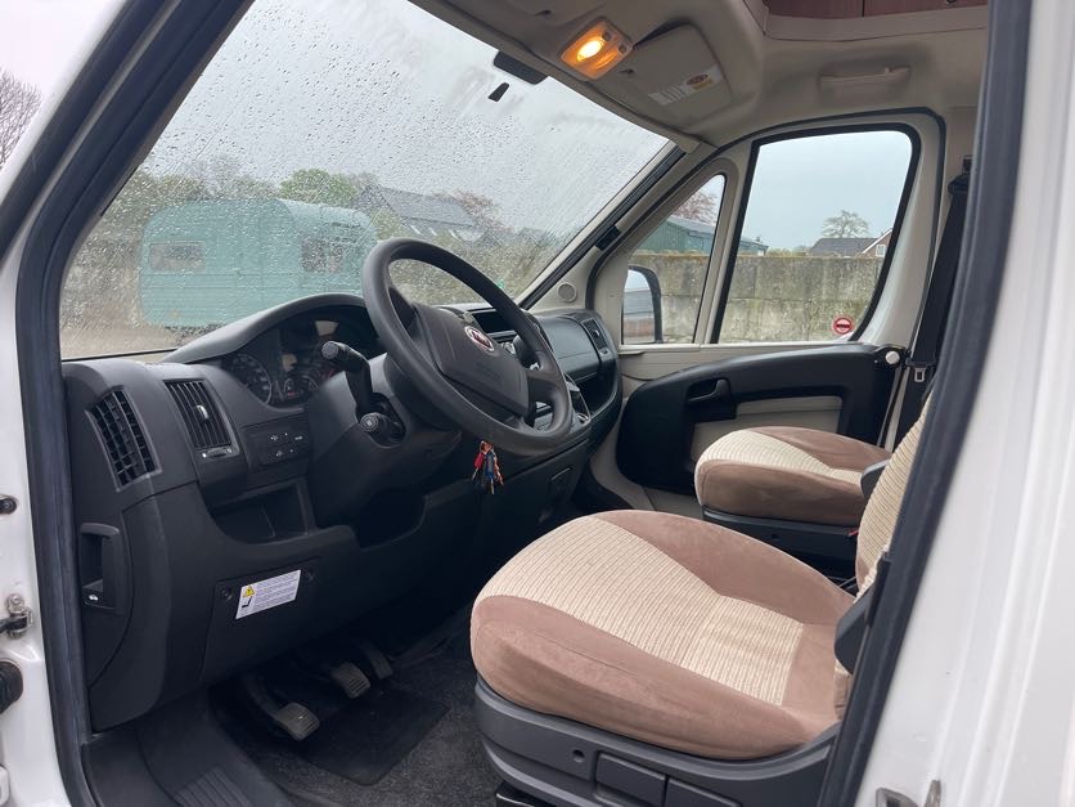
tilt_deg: -9.4
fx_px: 776
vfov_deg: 54.9
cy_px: 404
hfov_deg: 69.4
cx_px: 538
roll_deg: -2.2
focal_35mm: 25
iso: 125
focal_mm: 5.1
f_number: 1.6
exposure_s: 1/121
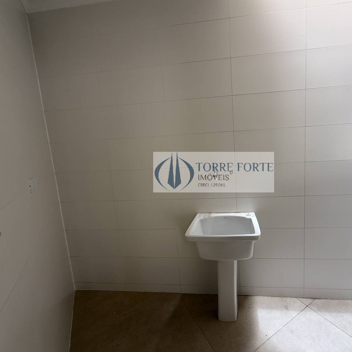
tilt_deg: -7.8
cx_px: 214
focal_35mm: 17
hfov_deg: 82.8
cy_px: 172
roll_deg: +3.6
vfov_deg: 84.0
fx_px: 196
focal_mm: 2.22
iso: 50
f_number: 2.2
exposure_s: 1/99
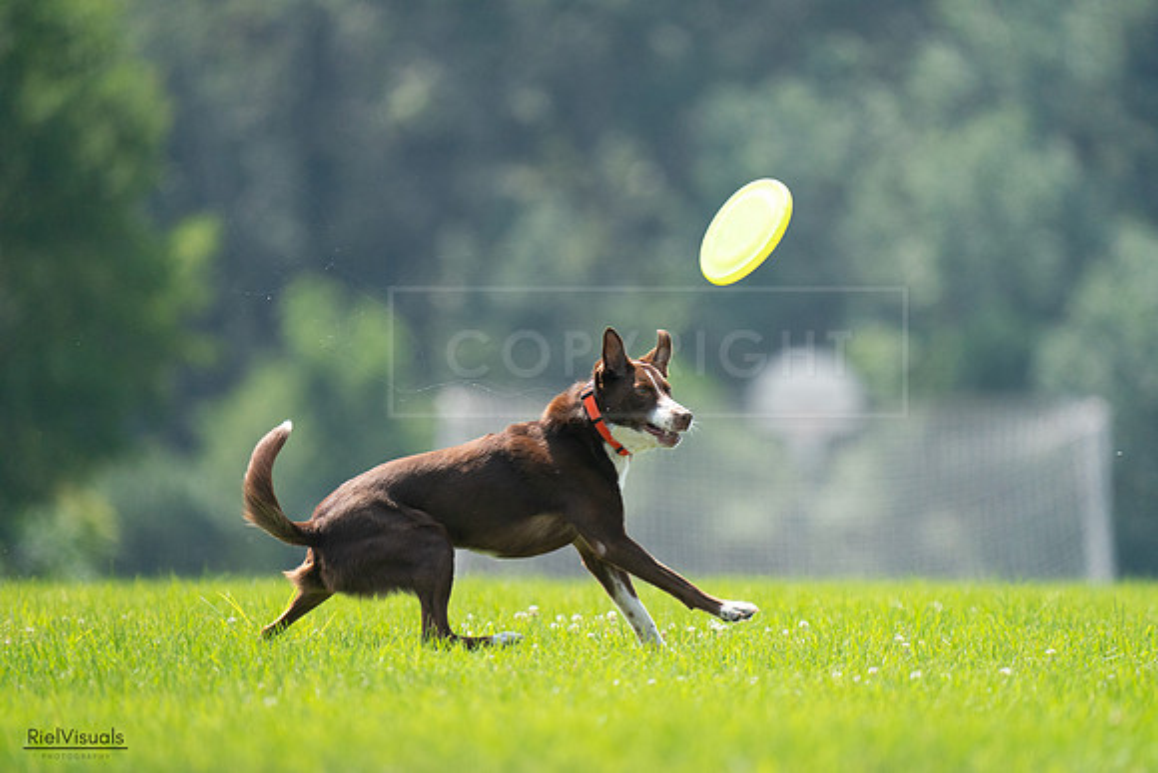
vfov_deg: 2.3
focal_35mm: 604
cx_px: 577
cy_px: 386
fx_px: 19445
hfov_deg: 3.4
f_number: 6.3
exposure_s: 1/4000
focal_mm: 600
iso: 2500
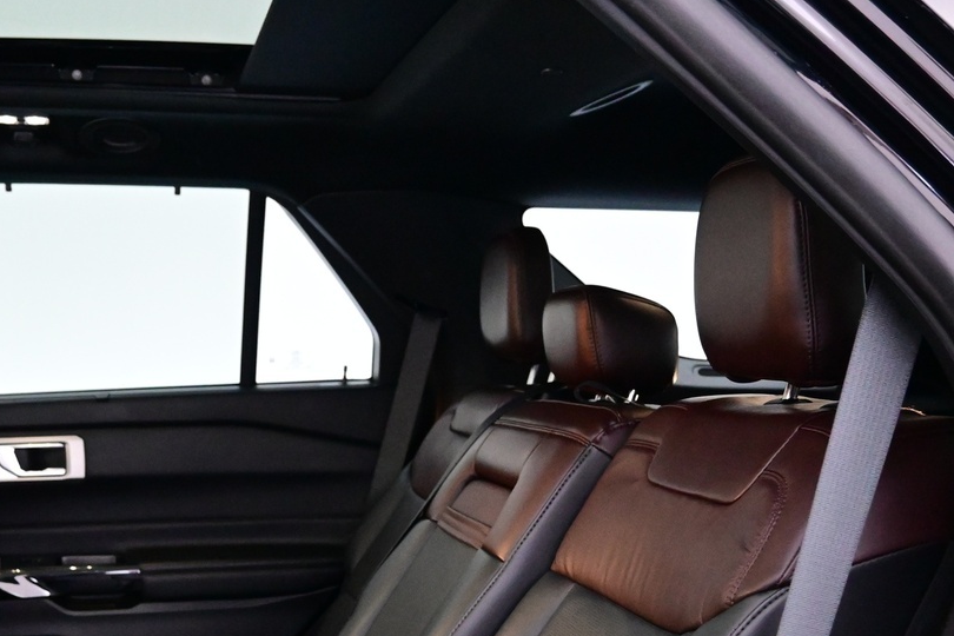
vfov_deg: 26.8
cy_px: 610
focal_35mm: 48
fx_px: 1272
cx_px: 289
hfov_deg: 40.4
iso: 5000
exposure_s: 1/25
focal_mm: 16
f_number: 3.5
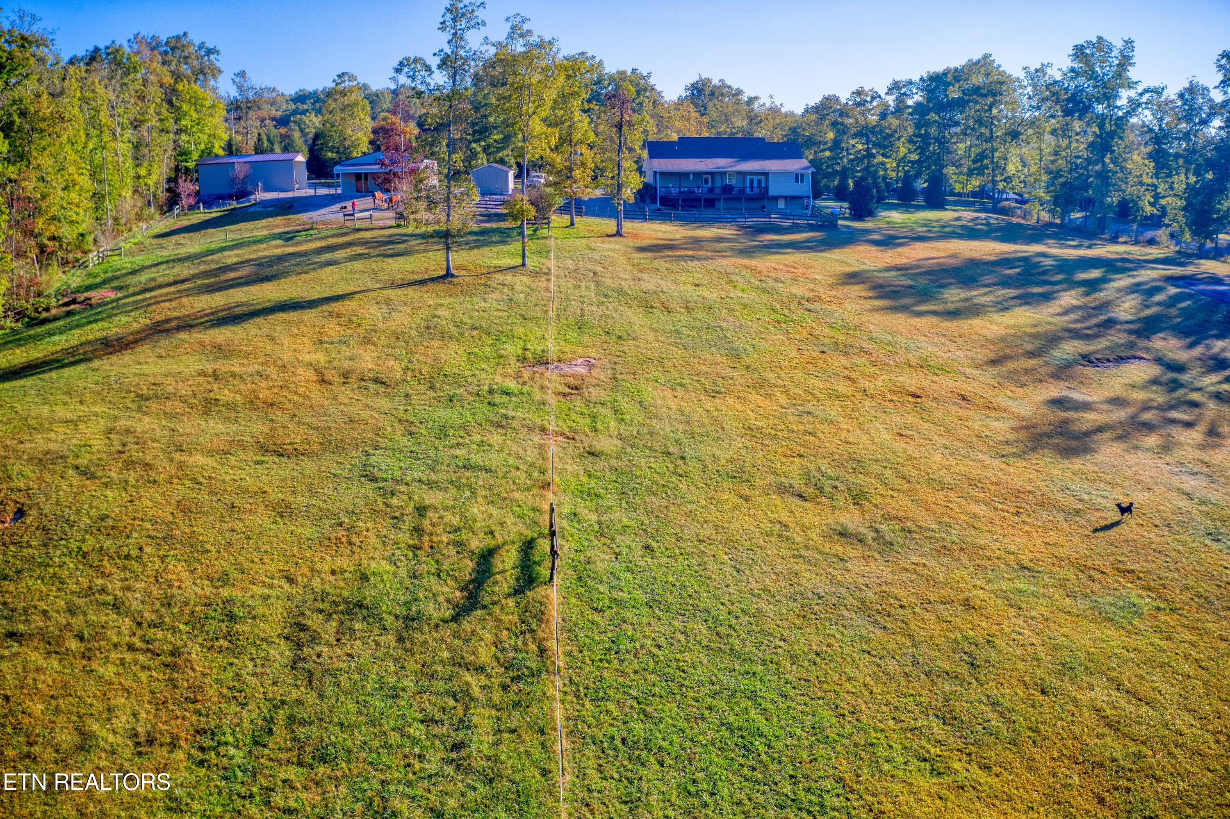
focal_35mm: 28
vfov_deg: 46.4
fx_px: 956
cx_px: 615
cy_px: 410
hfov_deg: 65.5
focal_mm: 10.26
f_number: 4.5
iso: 400
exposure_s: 1/60
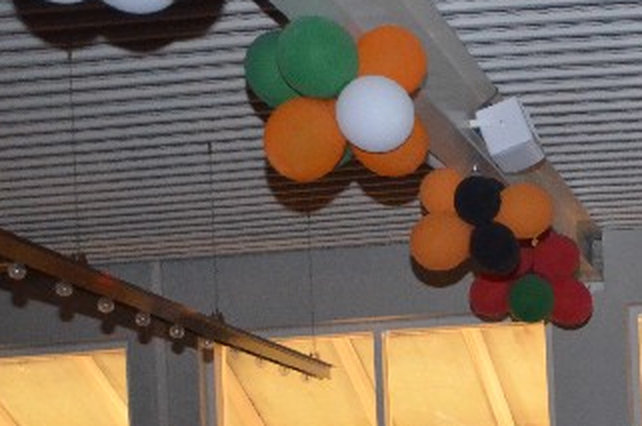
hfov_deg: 21.6
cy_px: 654
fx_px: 1531
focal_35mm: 86
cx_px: 814
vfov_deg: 14.7
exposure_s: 1/60
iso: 3200
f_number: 4
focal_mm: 18
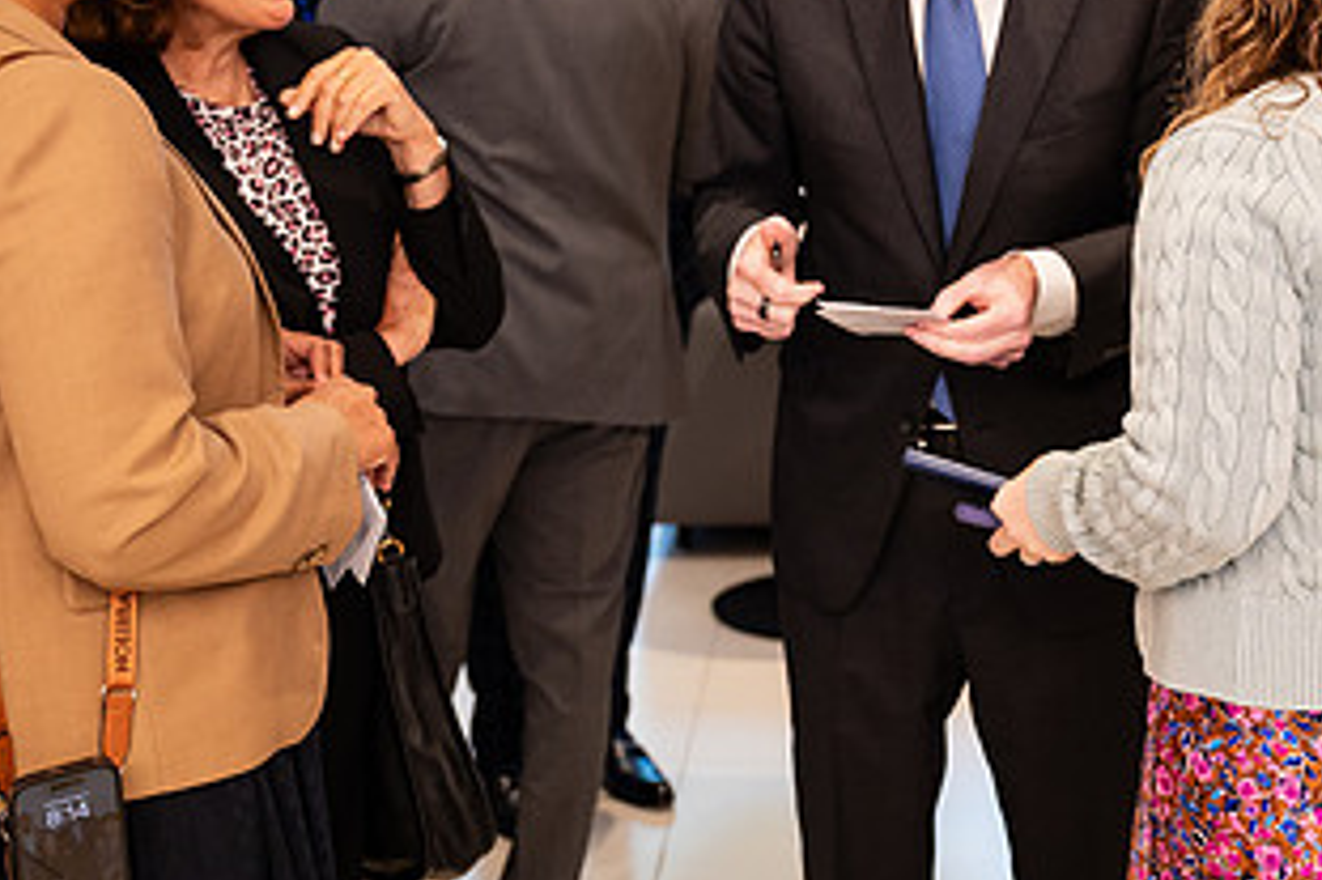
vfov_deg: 19.6
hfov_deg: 29.5
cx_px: 854
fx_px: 2496
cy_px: 77
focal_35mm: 68
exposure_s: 1/200
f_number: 3.2
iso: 1000
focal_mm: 36
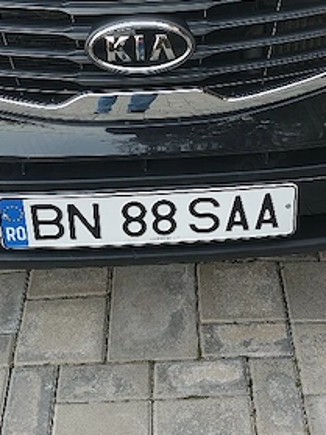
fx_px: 829
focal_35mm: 66
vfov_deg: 29.2
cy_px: 147
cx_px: 151
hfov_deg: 22.2
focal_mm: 6.57
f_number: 1.6
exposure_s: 1/101
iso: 619
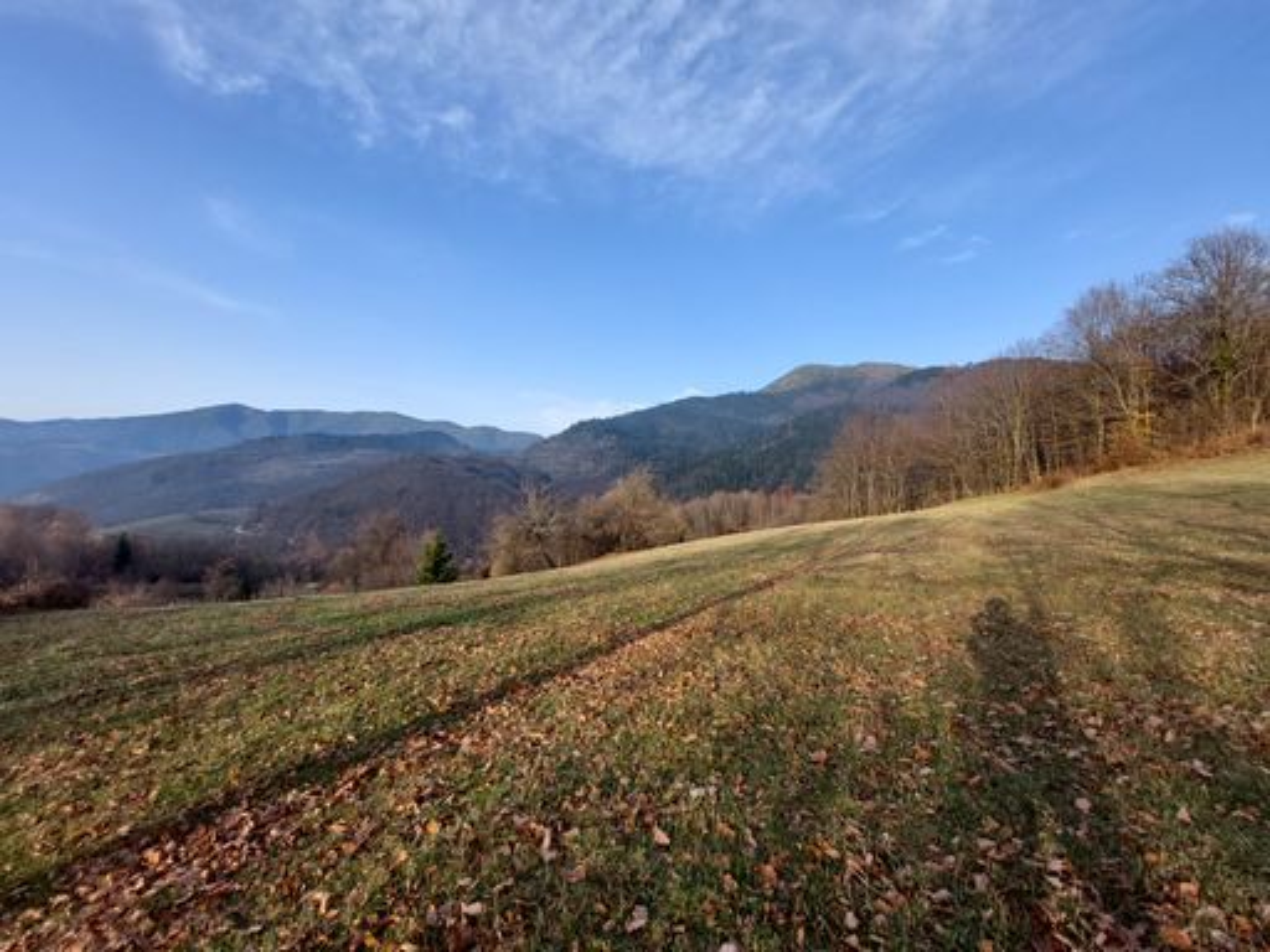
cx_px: 635
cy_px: 476
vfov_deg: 89.9
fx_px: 477
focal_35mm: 13
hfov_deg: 106.2
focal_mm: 1.74
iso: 50
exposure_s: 1/599
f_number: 2.2
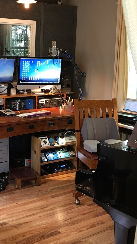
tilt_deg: -8.0
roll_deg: -0.5
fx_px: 310
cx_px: 7
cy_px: 97
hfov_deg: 24.0
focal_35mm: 48
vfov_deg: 42.7
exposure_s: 1/15
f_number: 2.2
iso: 40
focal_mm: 4.15
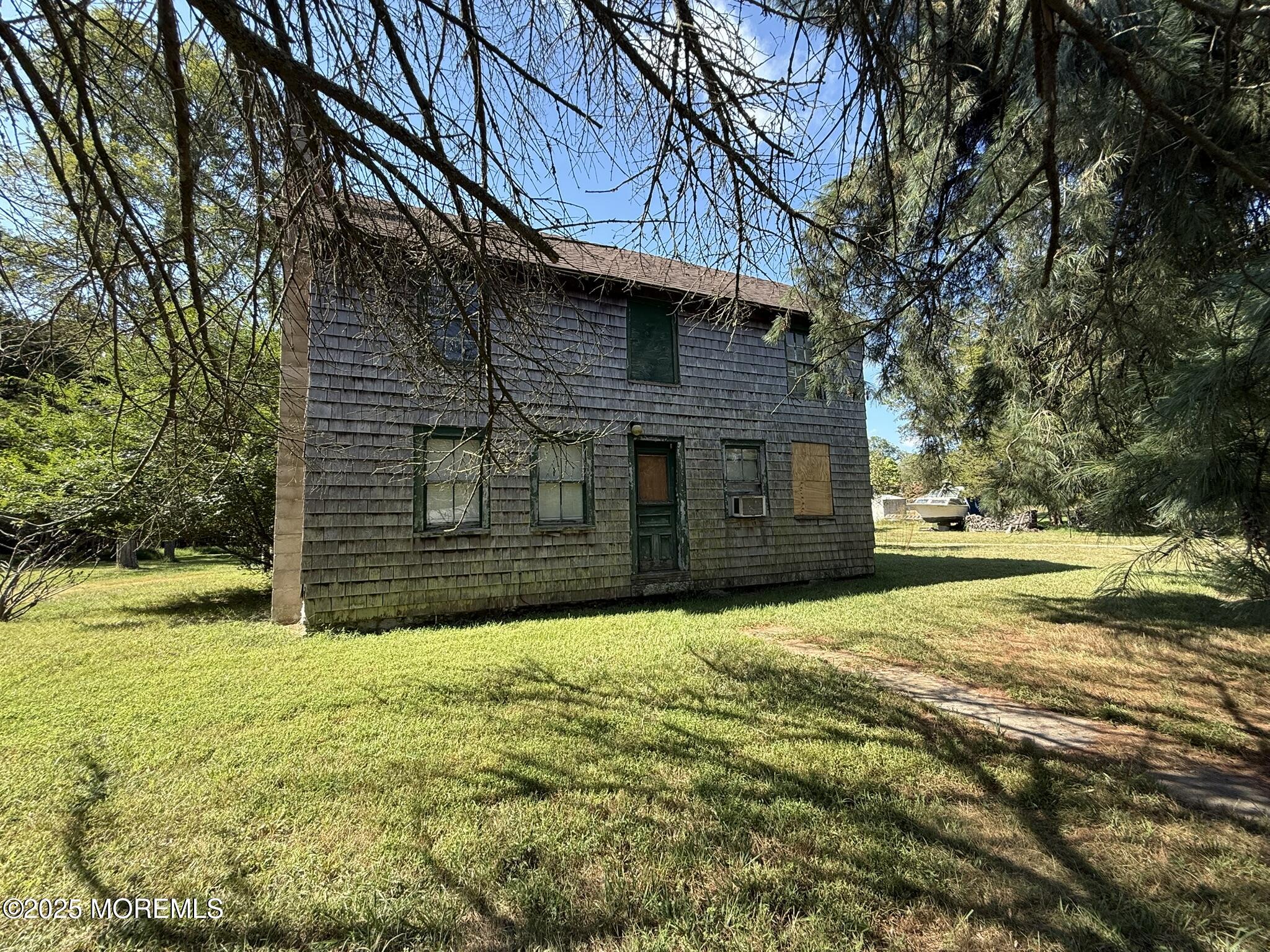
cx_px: 635
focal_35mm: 14
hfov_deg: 102.1
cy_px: 476
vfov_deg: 85.7
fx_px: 514
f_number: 2.2
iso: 64
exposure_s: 1/408
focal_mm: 2.22
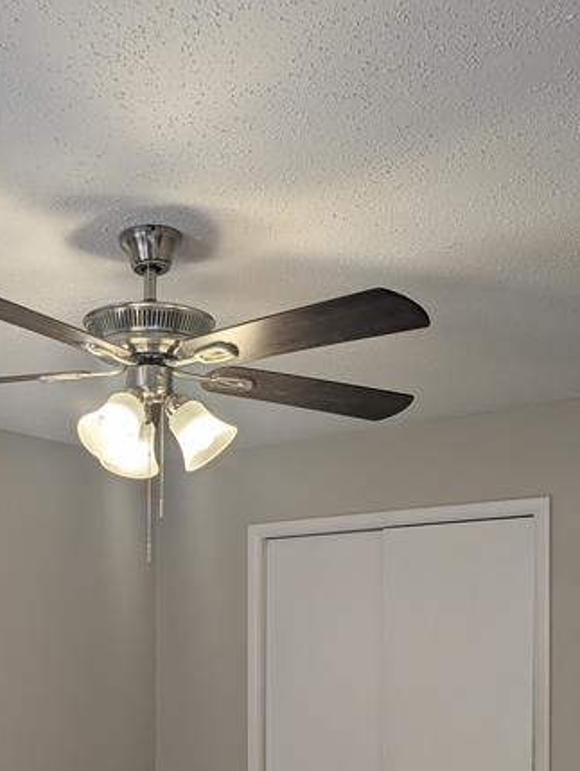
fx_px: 958
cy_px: 658
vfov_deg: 41.2
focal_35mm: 43
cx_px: 153
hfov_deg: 33.1
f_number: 1.68
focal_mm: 6.9
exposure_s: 1/240
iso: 50
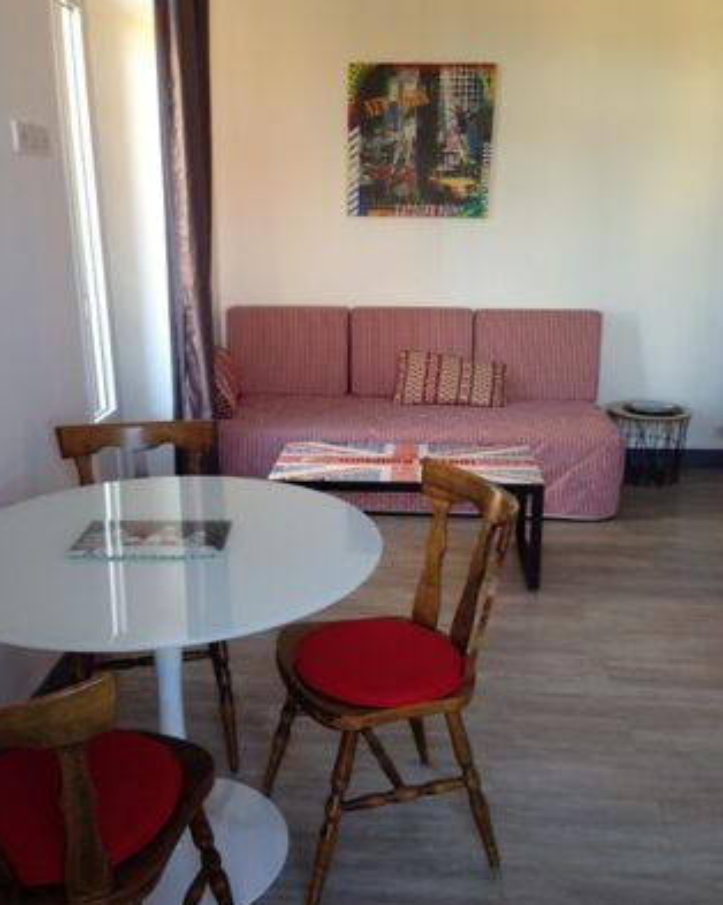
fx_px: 937
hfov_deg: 42.2
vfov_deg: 51.6
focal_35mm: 35
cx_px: 359
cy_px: 450
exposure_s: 1/20
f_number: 2.4
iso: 50
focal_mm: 4.12
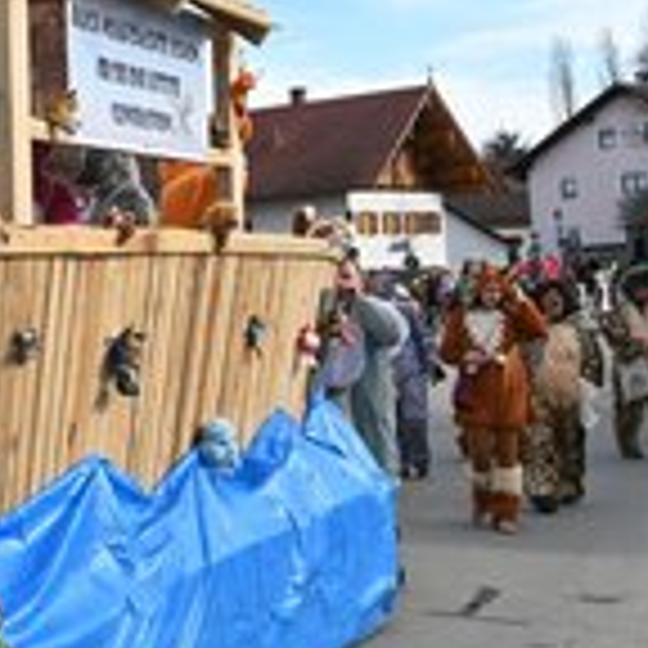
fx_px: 1694
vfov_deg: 21.6
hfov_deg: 19.9
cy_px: 230
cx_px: -198
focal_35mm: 80
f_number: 22
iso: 1000
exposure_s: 1/200
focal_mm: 34
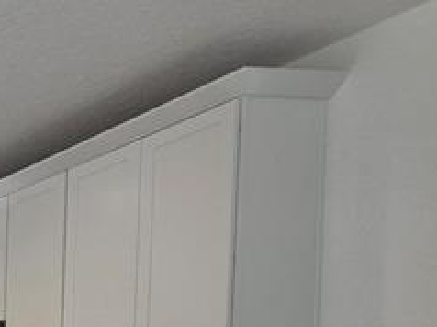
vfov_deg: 23.1
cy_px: 426
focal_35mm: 56
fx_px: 706
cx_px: -465
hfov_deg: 18.6
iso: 50
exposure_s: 1/60
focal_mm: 2.2
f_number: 2.2
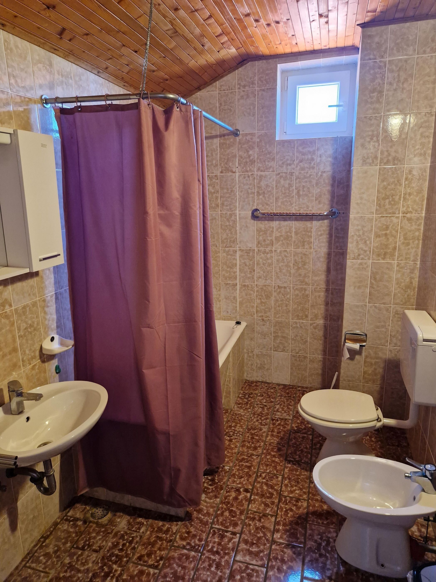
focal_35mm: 23
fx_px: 386
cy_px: 291
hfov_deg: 58.9
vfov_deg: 73.9
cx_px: 218
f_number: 1.8
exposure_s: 1/100
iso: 400
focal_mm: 5.4
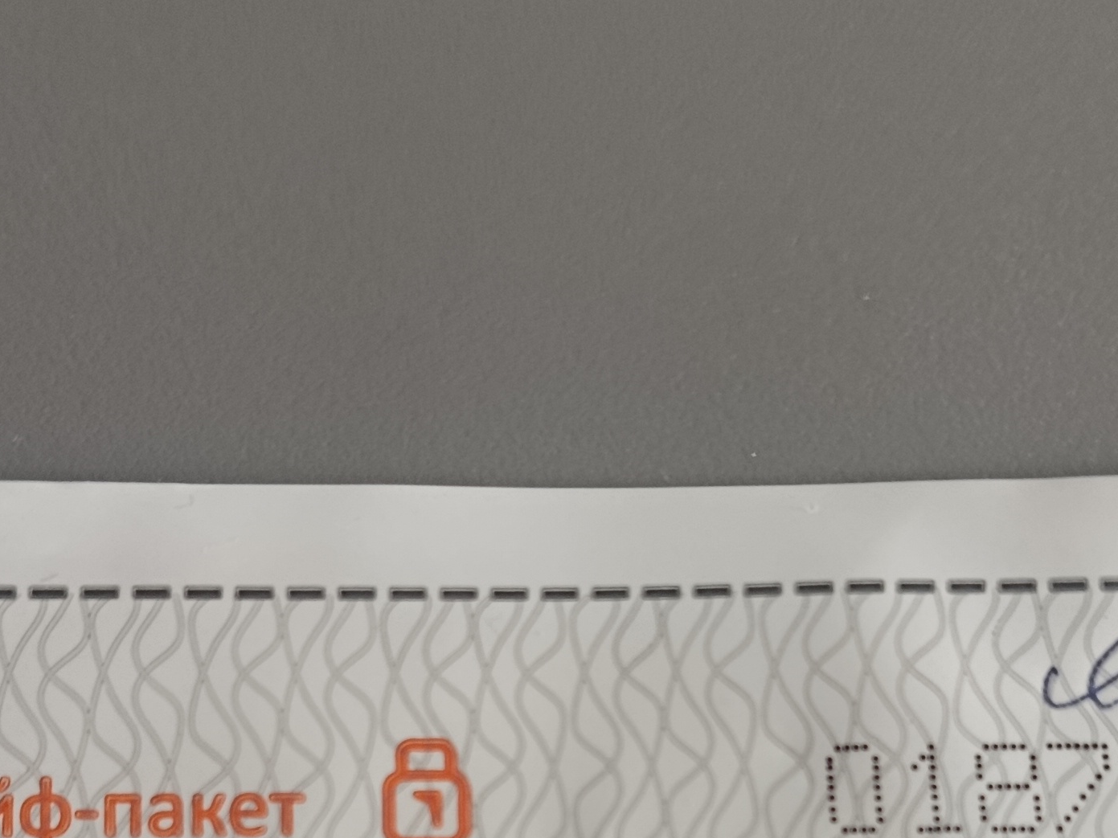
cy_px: 1040
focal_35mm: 69
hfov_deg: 28.2
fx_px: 2228
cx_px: 558
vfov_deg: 19.8
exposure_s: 1/100
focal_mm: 5.24
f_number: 1.7
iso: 837
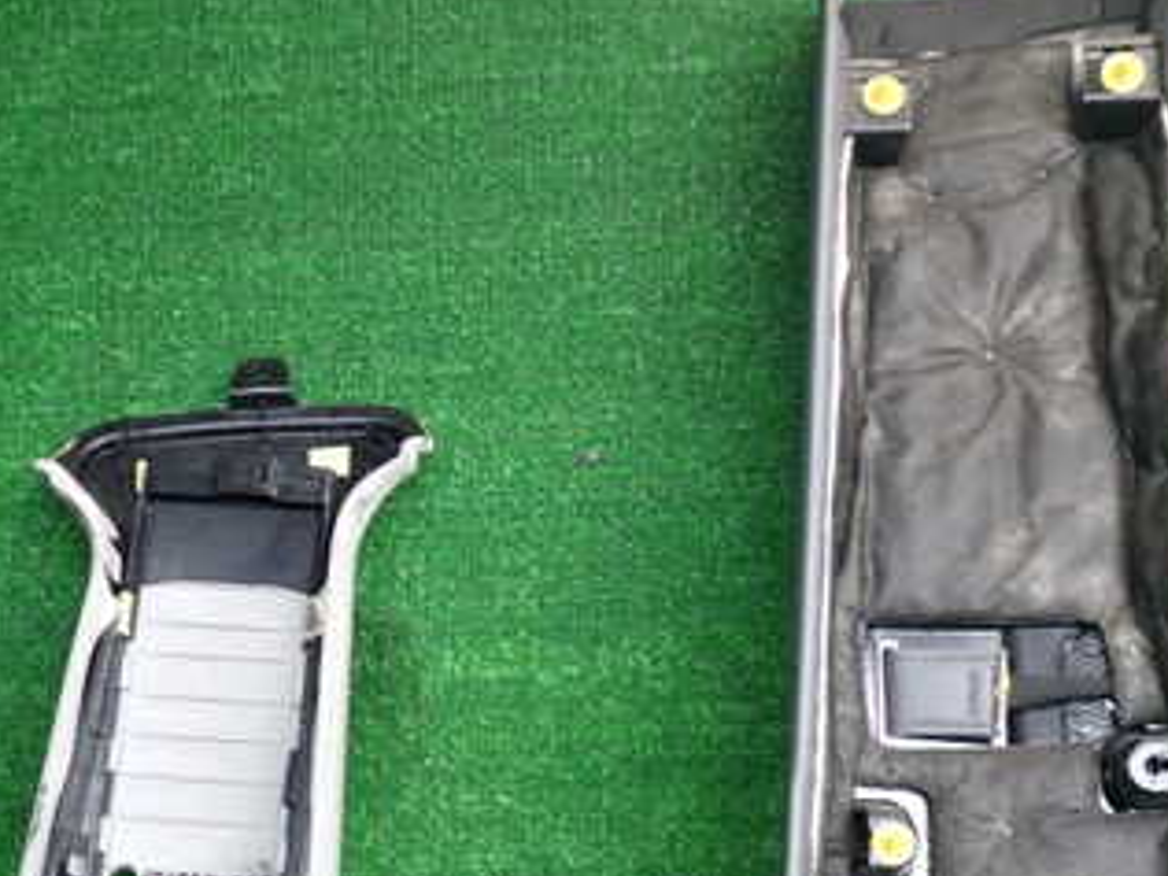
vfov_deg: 25.2
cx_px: 558
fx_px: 1923
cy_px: 699
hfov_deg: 33.8
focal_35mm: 57
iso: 200
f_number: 2.3
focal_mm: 5.4
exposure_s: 1/60
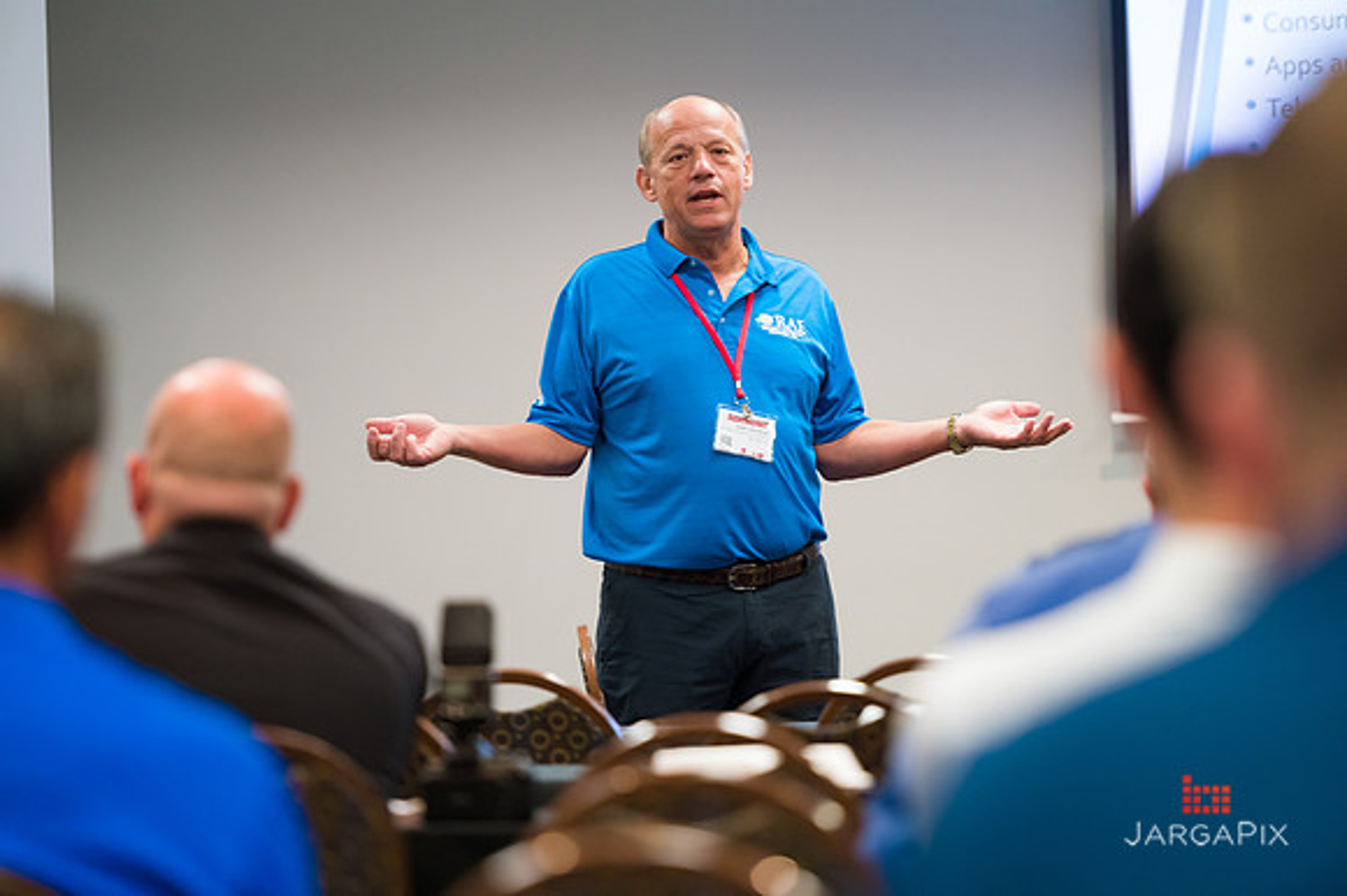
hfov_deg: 11.4
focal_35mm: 180
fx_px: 6731
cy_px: 448
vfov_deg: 7.6
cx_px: 674
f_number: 3.2
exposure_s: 1/125
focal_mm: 180
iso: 3200
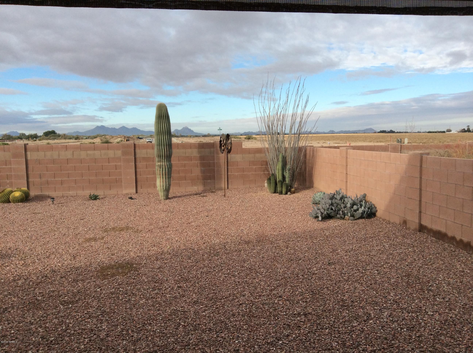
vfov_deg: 42.8
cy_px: 176
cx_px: 236
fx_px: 450
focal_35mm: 33
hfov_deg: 55.4
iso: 32
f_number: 2.4
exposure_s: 1/1244
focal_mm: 3.3
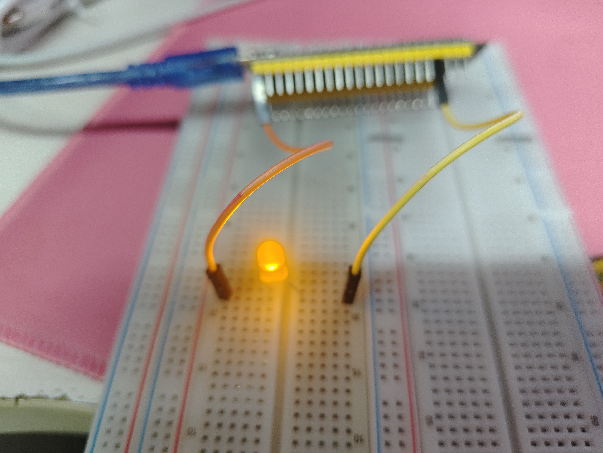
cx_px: 302
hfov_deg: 73.9
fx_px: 401
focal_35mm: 23
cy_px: 226
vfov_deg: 58.9
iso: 1042
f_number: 1.88
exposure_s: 1/33.3
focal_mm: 5.56
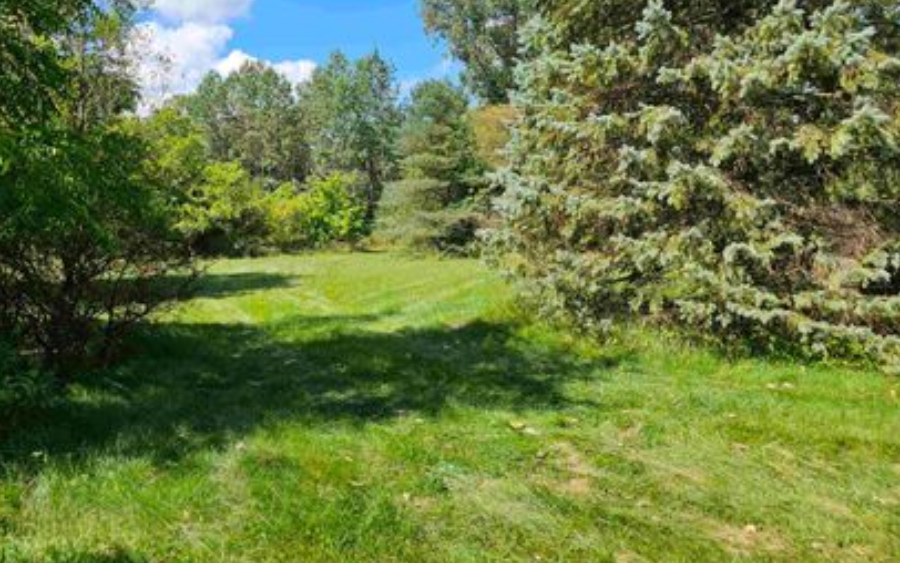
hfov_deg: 62.3
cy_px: 221
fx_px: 736
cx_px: 357
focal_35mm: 30
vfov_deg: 41.6
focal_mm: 6.3
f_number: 1.7
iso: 10
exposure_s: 1/521
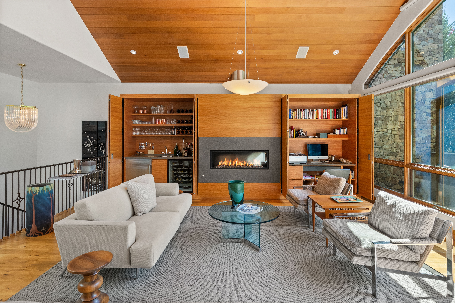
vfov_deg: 70.4
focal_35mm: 17
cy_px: 152
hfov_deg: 93.3
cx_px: 228
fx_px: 215
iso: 800
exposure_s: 1/20
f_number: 7.1
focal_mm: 17
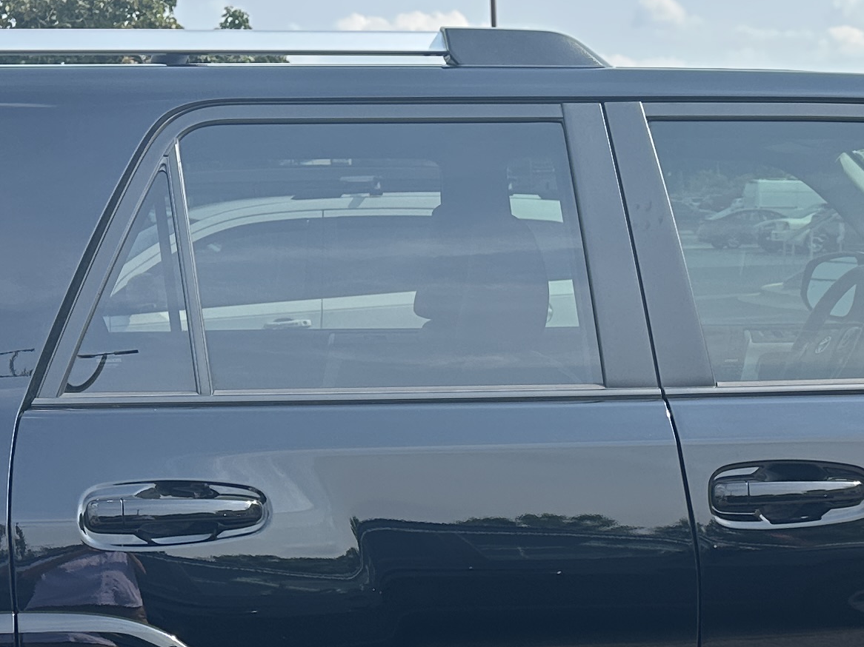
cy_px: 569
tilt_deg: -9.3
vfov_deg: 17.5
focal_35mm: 83
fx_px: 2071
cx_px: 569
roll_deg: +1.1
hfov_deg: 23.5
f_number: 1.78
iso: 80
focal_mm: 6.86
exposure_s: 1/1119
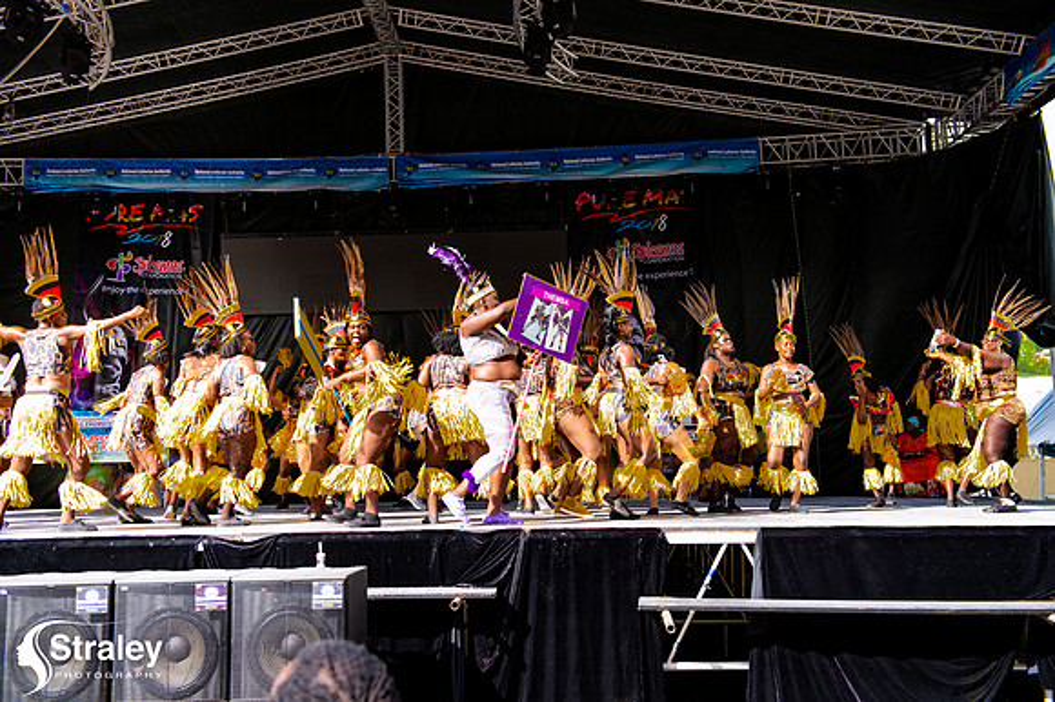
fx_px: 1230
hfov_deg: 46.4
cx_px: 528
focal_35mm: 42
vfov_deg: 31.9
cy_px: 351
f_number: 5.6
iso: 160
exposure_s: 1/200
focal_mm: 42
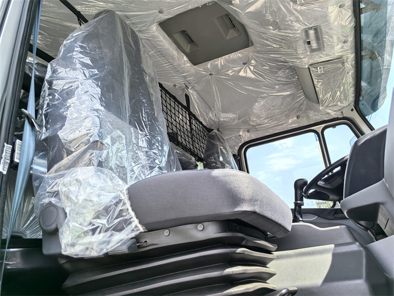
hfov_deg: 61.7
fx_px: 330
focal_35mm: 29
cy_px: 148
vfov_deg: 48.2
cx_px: 197
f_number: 2
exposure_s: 1/1453
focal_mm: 5.75
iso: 50
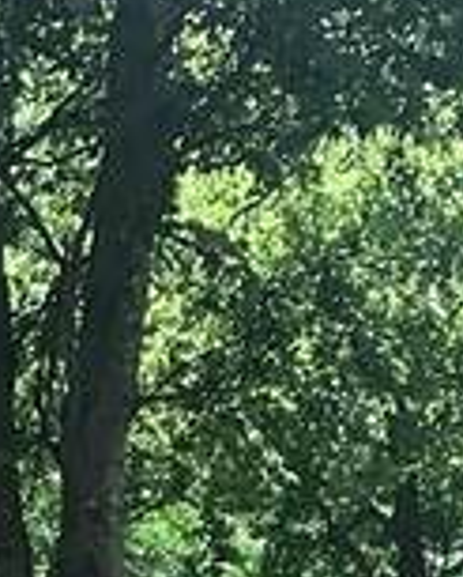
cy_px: 1693
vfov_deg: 7.9
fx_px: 3621
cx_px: -568
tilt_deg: -5.1
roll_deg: +1.5
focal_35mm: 212
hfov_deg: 7.0
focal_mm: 4.25
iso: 25
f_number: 1.8
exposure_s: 1/182
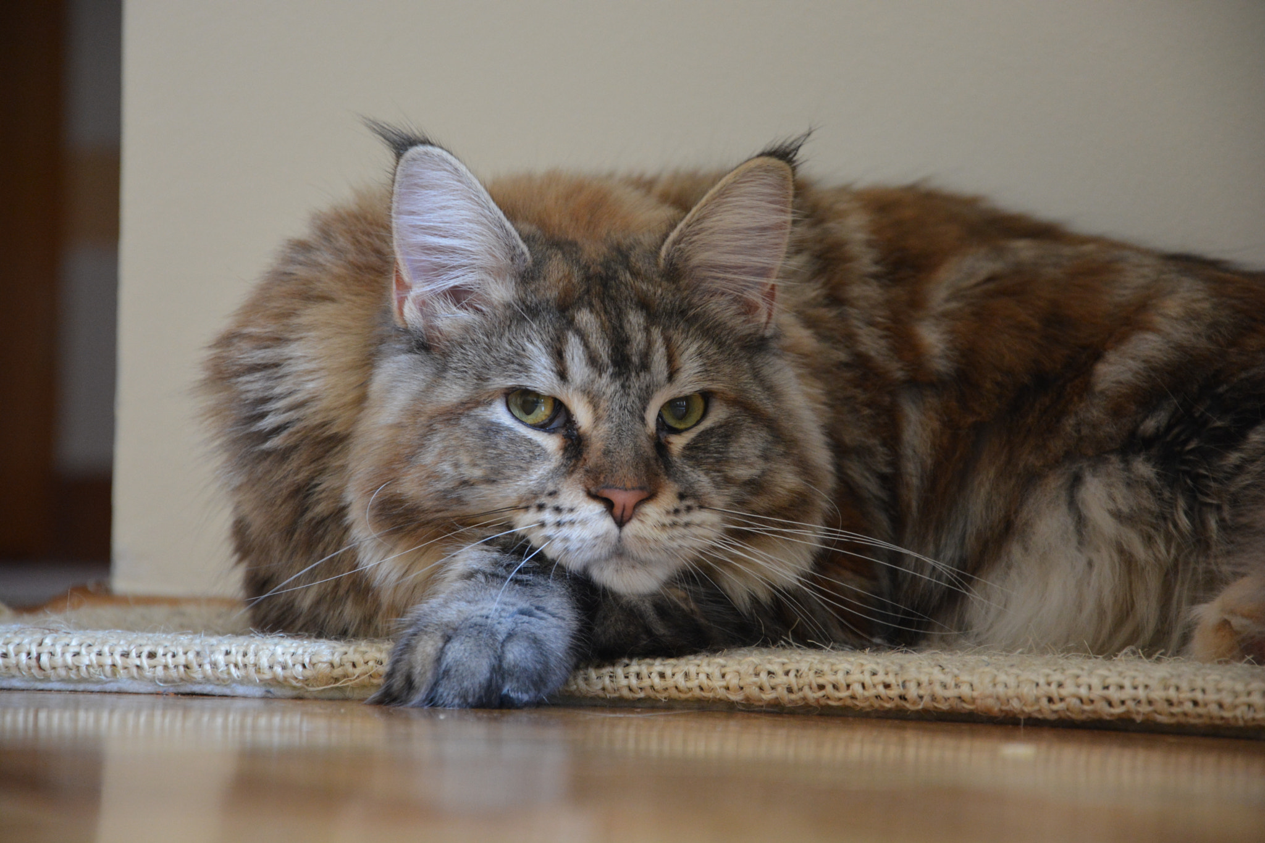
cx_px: 632
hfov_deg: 13.0
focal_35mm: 158
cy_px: 422
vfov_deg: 8.7
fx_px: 5534
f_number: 5.6
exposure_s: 1/4
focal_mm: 105
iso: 1600
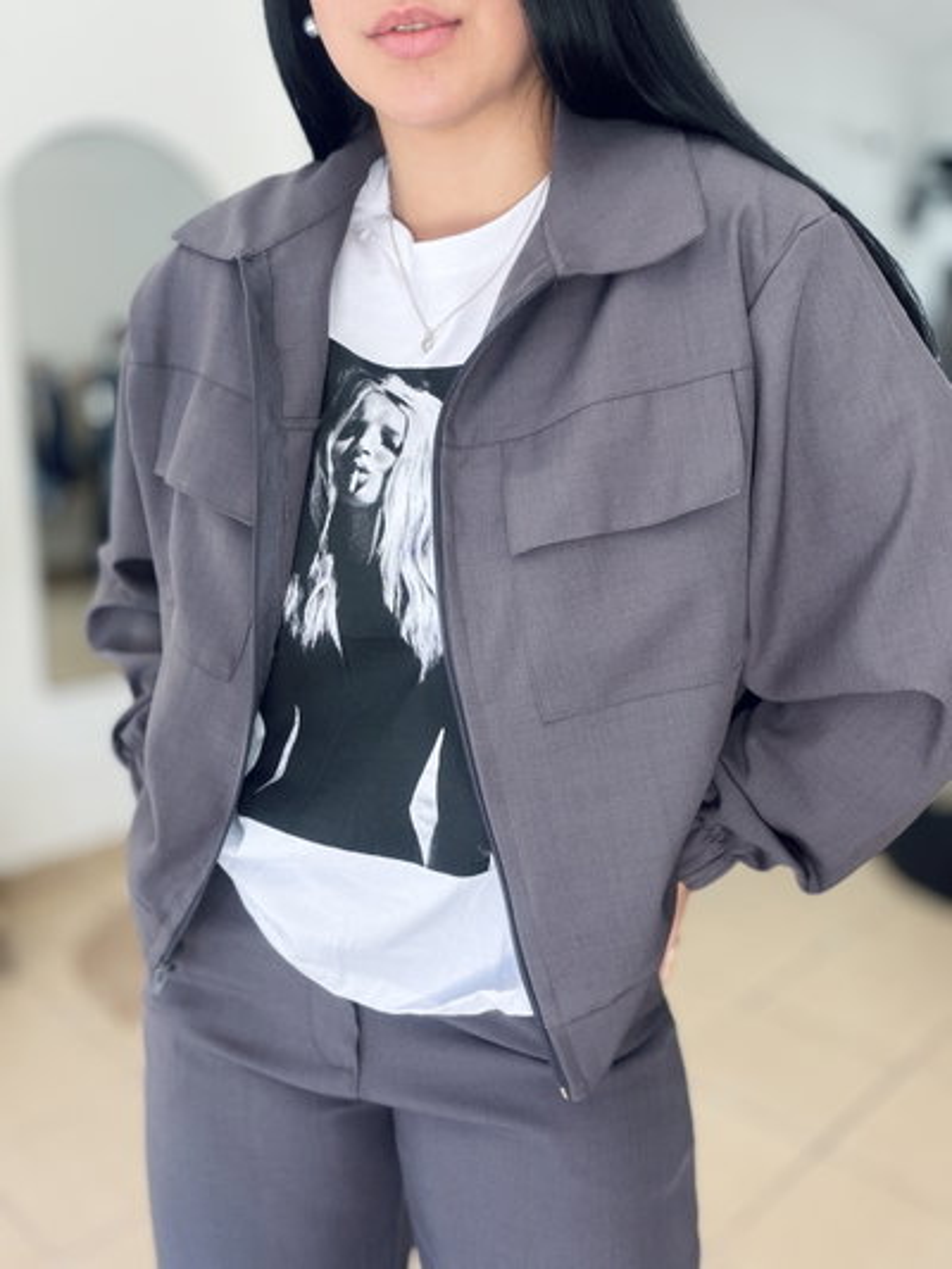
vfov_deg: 60.0
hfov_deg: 46.8
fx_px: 1100
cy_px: 634
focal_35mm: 30
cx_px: 476
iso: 80
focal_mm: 2.71
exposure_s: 1/95
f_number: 1.9
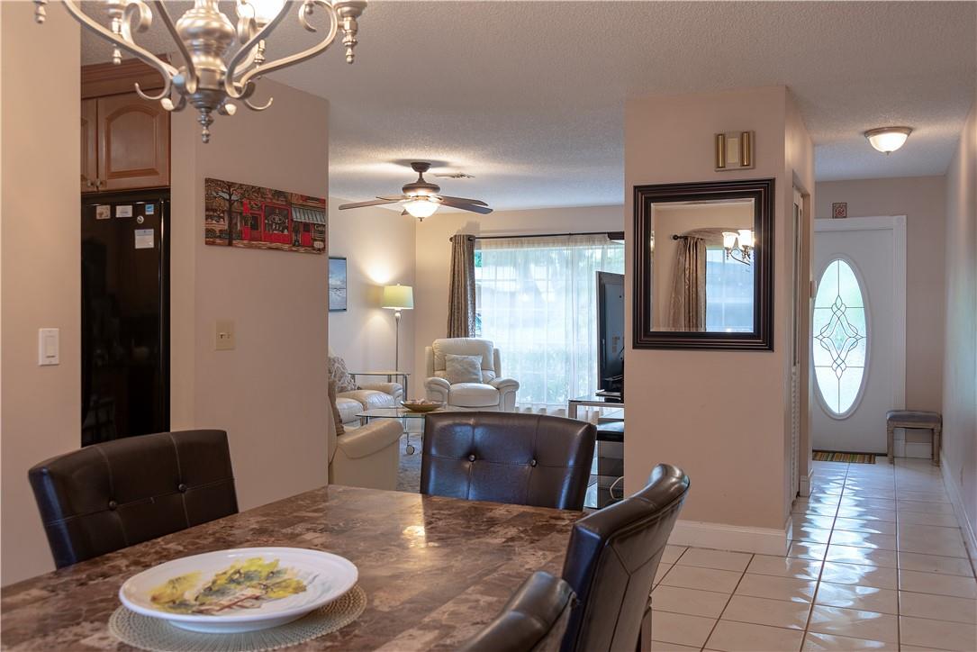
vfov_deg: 41.1
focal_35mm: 32
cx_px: 488
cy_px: 326
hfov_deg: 58.7
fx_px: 869
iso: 200
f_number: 9
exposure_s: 1/10
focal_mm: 32
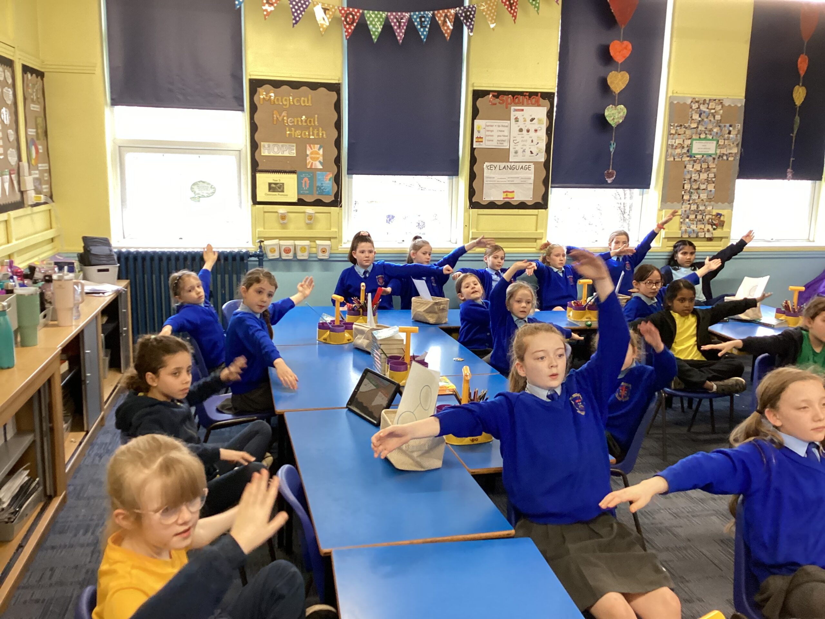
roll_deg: -2.6
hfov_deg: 58.4
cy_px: 310
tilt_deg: -12.8
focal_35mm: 31
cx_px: 412
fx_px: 739
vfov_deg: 45.4
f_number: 2.4
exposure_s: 1/50
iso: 200
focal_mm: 3.3
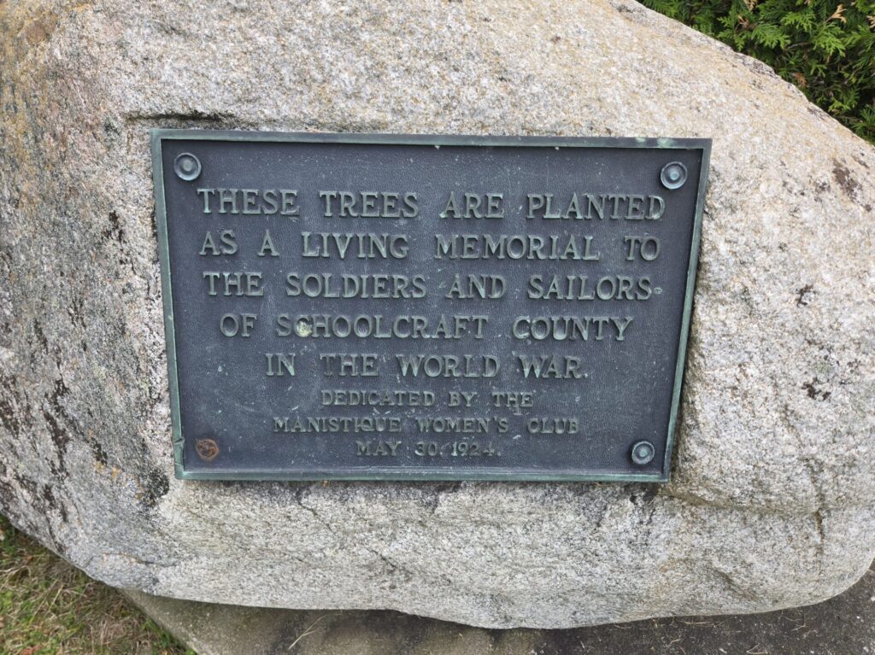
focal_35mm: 23
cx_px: 438
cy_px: 328
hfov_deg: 74.0
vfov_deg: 58.8
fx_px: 581
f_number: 1.8
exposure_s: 1/435
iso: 25
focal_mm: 5.4
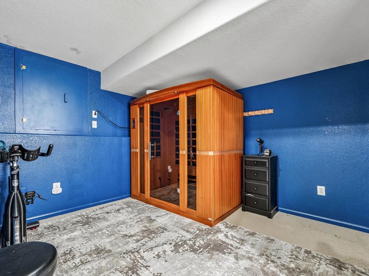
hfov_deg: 94.3
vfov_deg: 78.1
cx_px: 169
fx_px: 171
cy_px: 142
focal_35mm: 16
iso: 400
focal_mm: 14
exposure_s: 1.6
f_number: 11
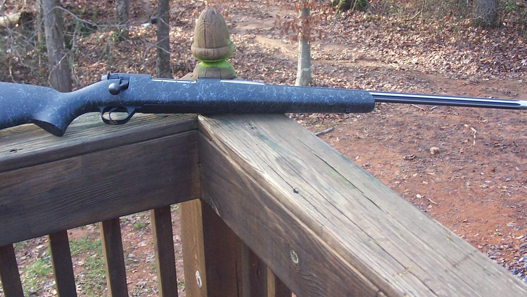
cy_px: 127
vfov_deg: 21.8
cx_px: 247
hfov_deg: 37.8
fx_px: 769
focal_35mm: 55
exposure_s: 1/45
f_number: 2.8
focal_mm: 6.3
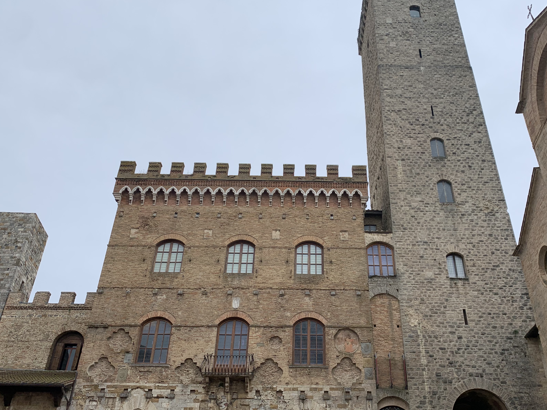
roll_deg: -0.3
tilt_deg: +32.2
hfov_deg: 55.2
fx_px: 521
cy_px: 206
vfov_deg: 42.9
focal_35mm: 33
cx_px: 311
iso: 25
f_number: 1.8
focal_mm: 4.25
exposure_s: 1/777
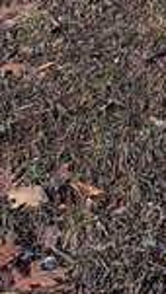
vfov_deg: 9.8
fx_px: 1384
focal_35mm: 177
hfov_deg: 6.7
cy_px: -530
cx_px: 312
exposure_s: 1/672
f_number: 1.8
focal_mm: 5.23
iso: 50
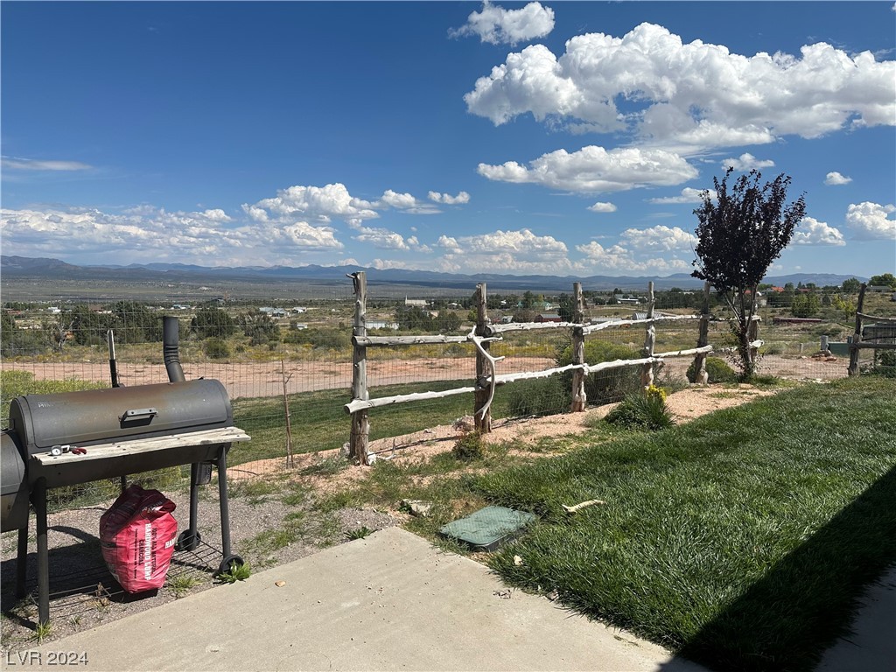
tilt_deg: -5.3
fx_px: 621
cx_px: 448
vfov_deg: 56.8
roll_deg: -0.7
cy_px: 336
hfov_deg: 71.6
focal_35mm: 24
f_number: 1.78
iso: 80
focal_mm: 6.86
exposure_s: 1/7042
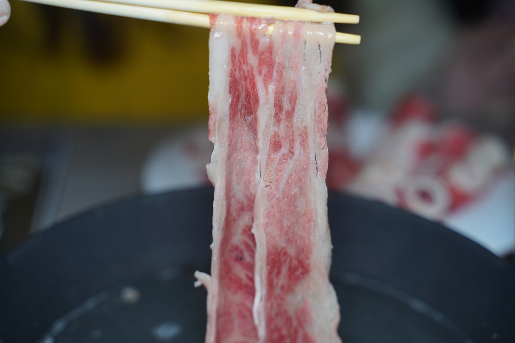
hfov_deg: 27.0
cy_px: 172
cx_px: 258
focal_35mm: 75
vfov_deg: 18.2
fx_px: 1073
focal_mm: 75
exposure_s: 1/80
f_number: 4
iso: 160
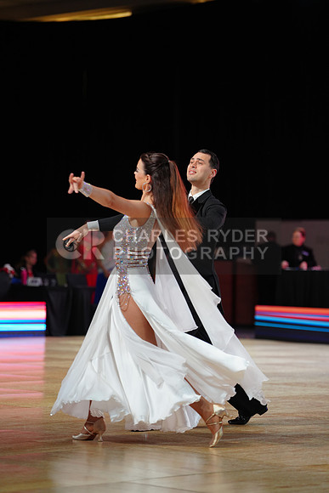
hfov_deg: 10.7
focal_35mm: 128
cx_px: 164
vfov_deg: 16.0
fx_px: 1753
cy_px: 246
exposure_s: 1/400
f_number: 2.8
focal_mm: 128
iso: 640
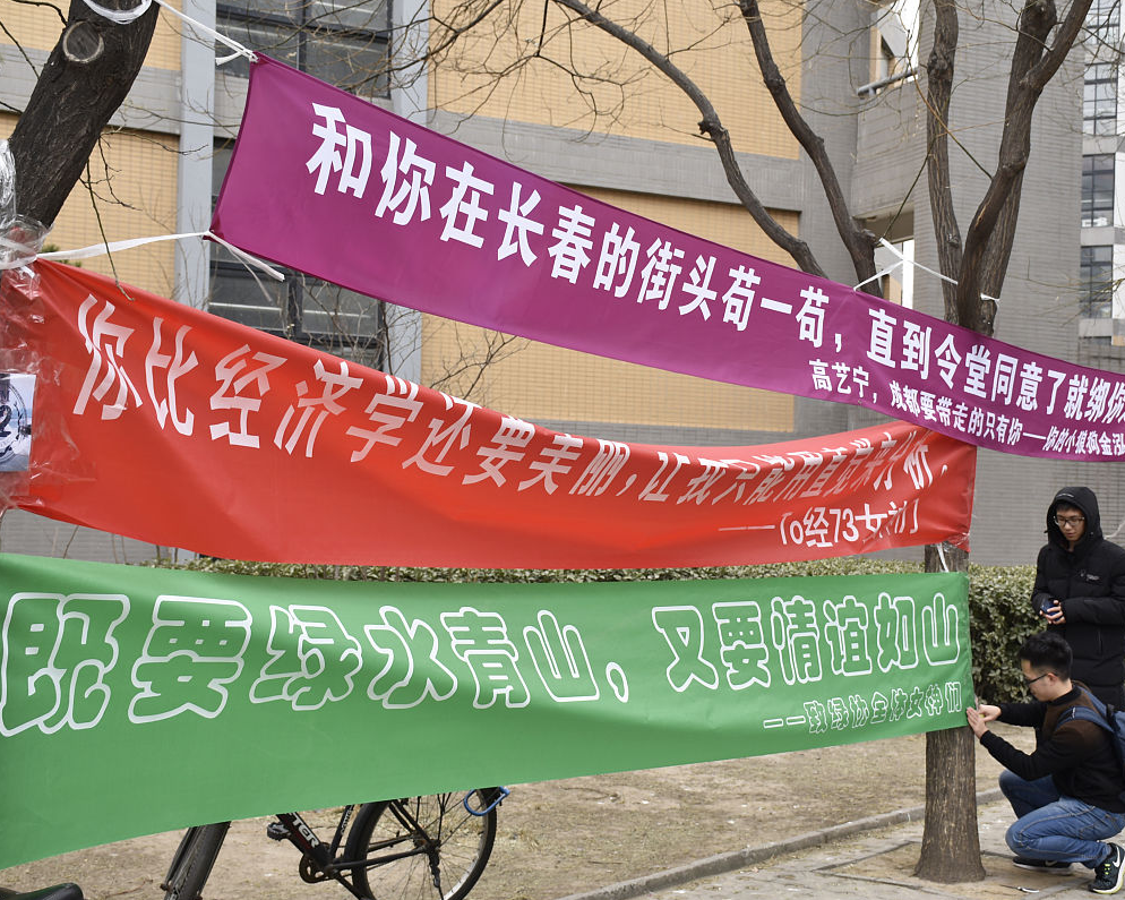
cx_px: 613
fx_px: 1698
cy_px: 451
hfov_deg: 36.6
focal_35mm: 51
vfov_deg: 29.7
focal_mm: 30
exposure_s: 1/100
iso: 100
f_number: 5
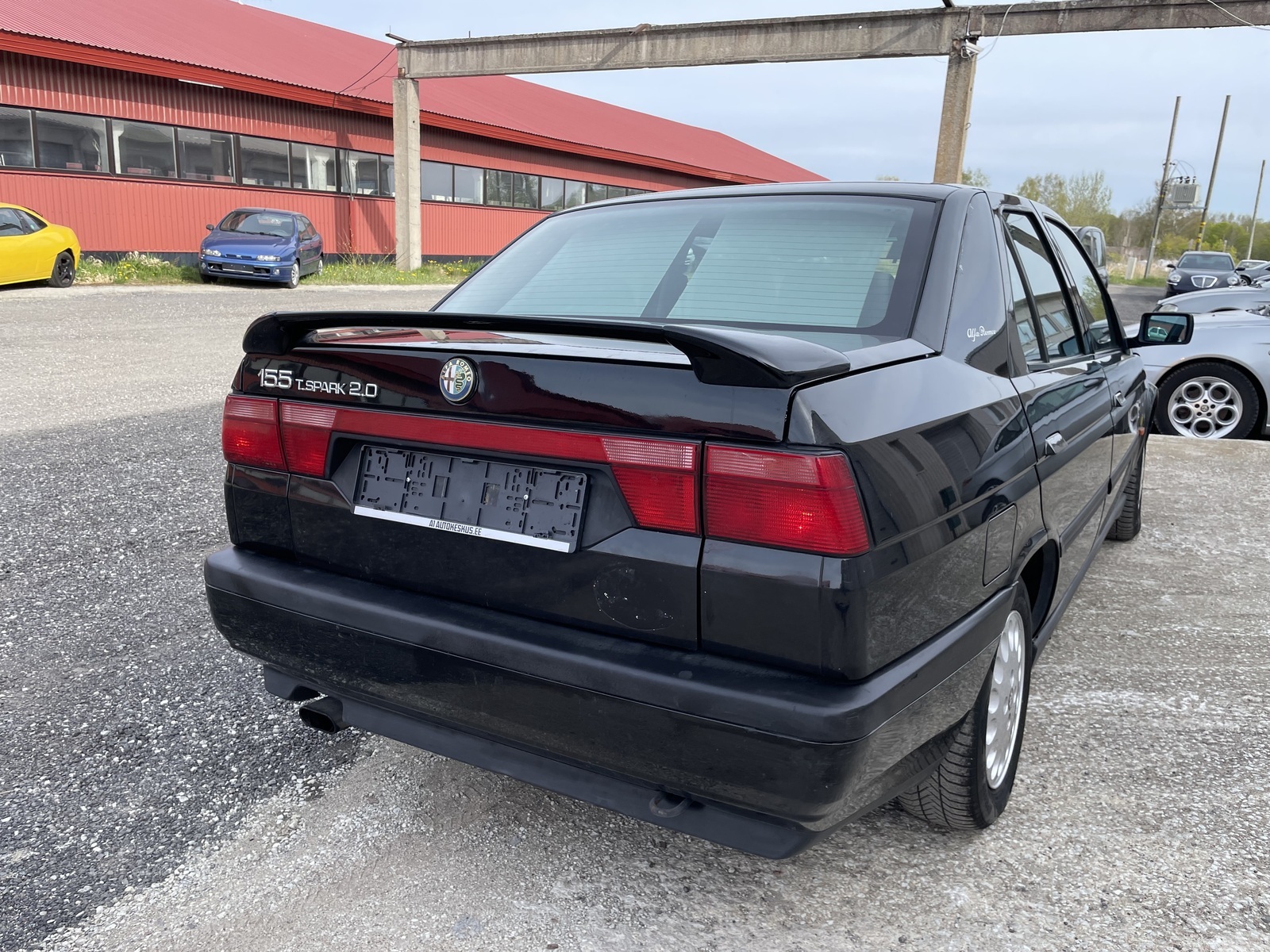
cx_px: 635
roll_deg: -2.2
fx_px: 954
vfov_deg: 53.1
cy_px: 476
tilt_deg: -14.1
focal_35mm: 26
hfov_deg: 67.3
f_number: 1.6
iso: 32
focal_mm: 4.2
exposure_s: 1/910
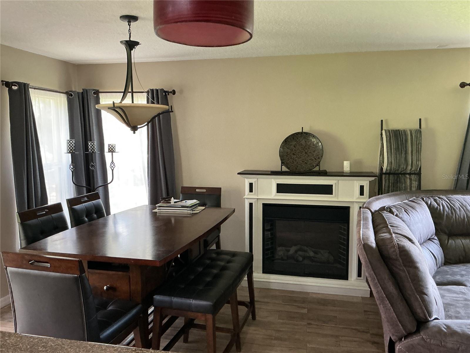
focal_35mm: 29
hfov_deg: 61.7
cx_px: 235
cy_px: 176
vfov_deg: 48.2
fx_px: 394
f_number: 1.8
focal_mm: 3
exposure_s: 1/40
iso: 200
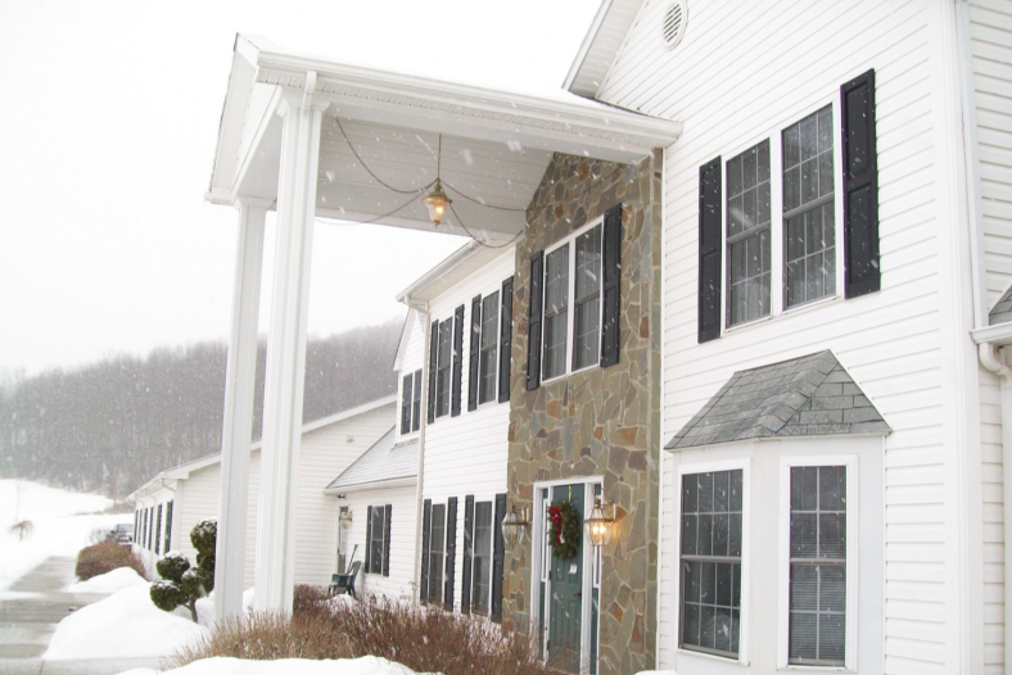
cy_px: 362
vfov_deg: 35.1
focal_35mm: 38
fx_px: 1069
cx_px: 505
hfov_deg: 50.7
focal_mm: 6
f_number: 2.7
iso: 64
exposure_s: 1/80
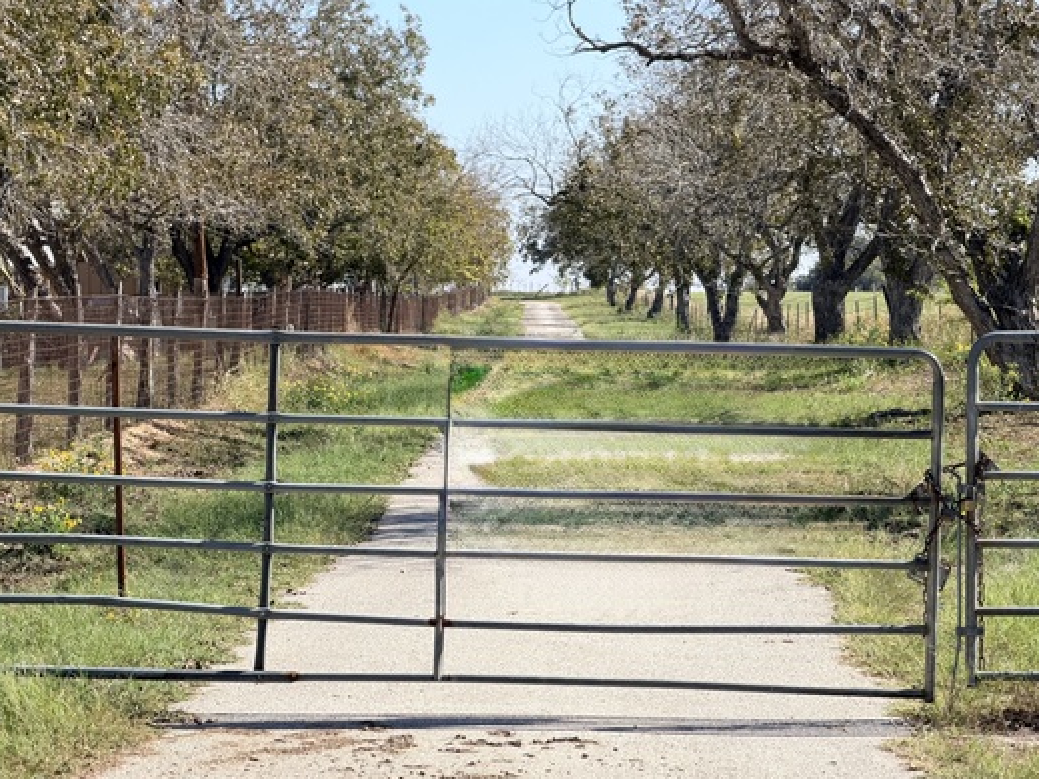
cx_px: 625
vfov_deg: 12.0
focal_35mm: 123
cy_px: 435
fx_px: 3692
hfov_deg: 16.0
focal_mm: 16.89
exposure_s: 1/631
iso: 32
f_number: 2.8
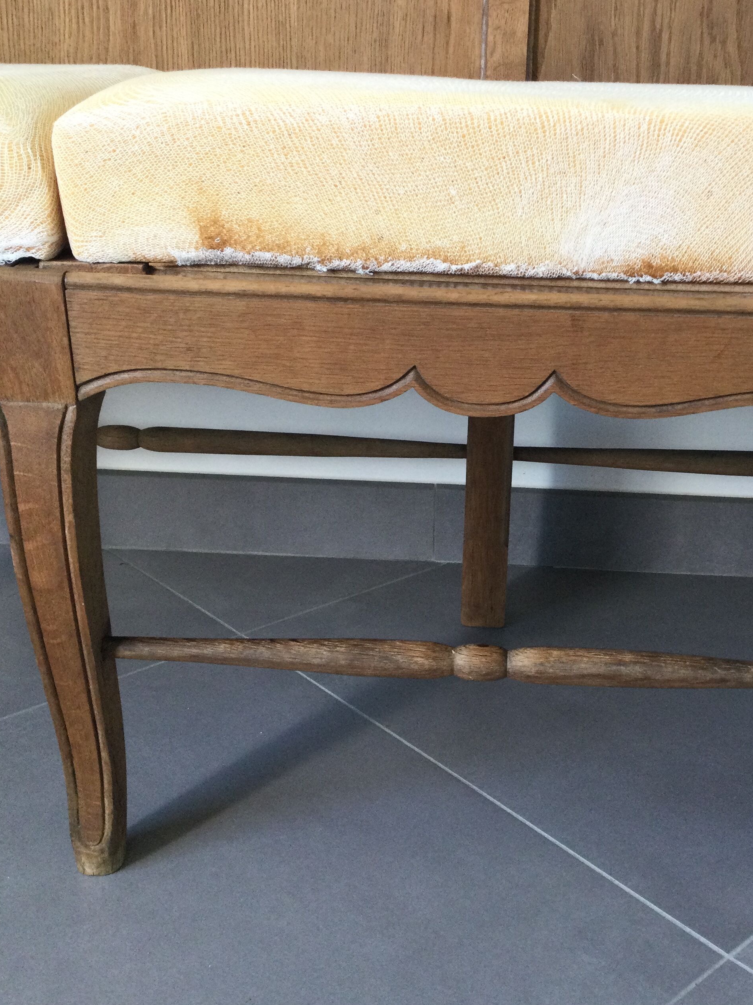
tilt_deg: -21.0
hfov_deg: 35.7
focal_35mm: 40
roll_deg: -3.3
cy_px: 507
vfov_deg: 46.8
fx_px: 1160
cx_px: 483
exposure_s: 1/33
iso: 50
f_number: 2.4
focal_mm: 3.3
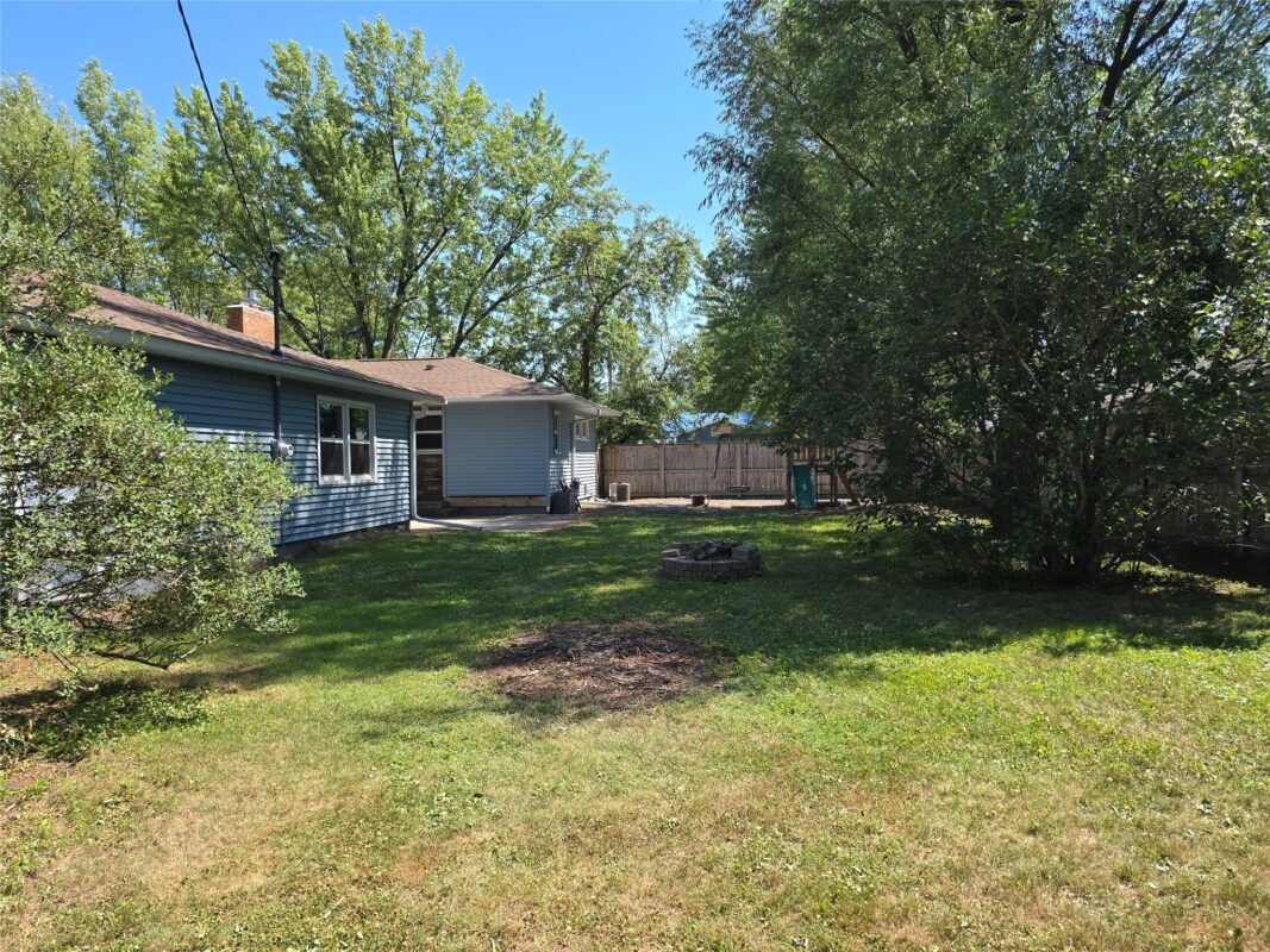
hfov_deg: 73.9
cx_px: 635
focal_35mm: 23
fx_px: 844
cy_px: 476
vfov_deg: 58.9
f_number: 1.7
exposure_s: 1/273
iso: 12
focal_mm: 6.3
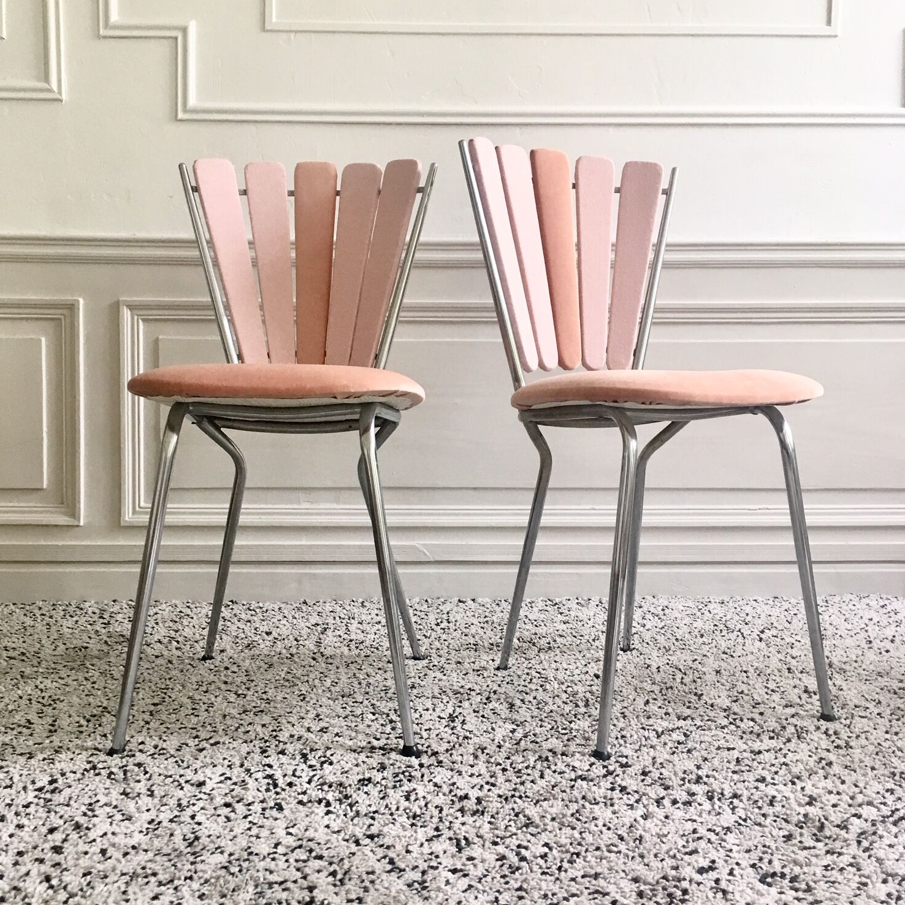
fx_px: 1035
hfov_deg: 47.2
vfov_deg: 47.2
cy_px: 433
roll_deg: -0.8
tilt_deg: -2.7
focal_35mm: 35
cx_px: 454
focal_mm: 4.15
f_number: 2.2
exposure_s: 1/33
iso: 50
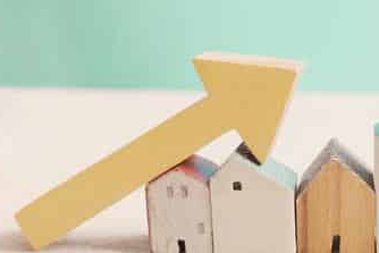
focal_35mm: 91
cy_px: 74
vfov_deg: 15.0
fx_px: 958
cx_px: 378
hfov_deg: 21.6
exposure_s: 1/60
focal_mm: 28
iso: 320
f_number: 4
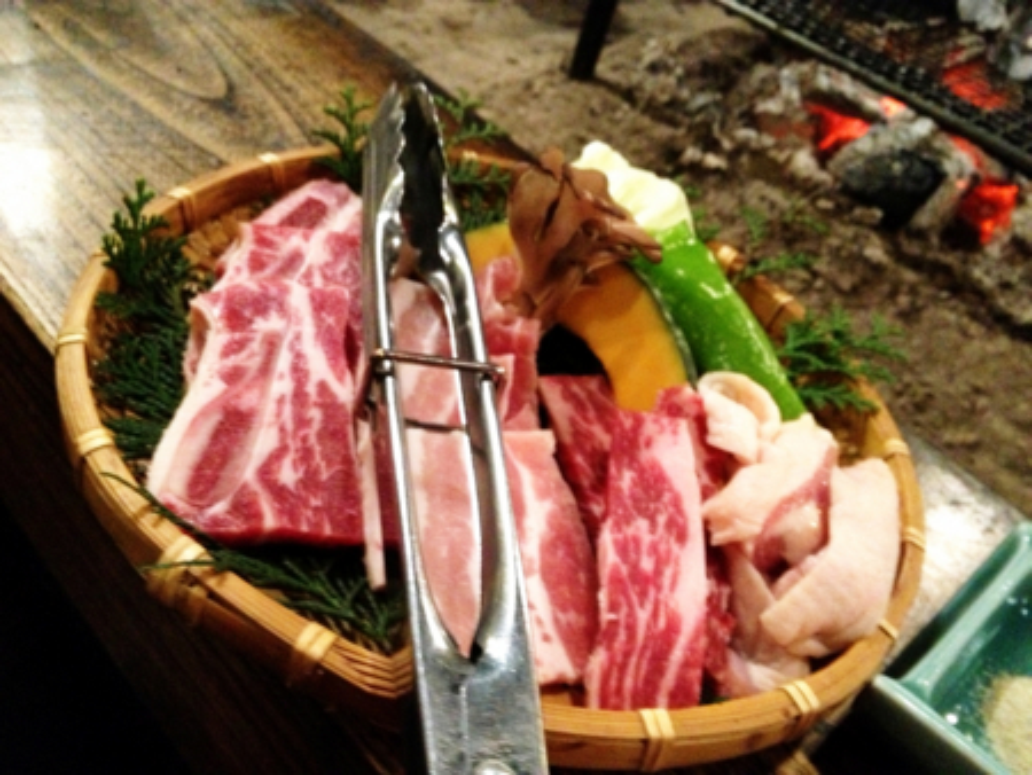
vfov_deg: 40.7
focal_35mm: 35
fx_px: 1044
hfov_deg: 52.6
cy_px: 388
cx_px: 516
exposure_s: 1/15
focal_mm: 4.28
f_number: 2.4
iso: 640
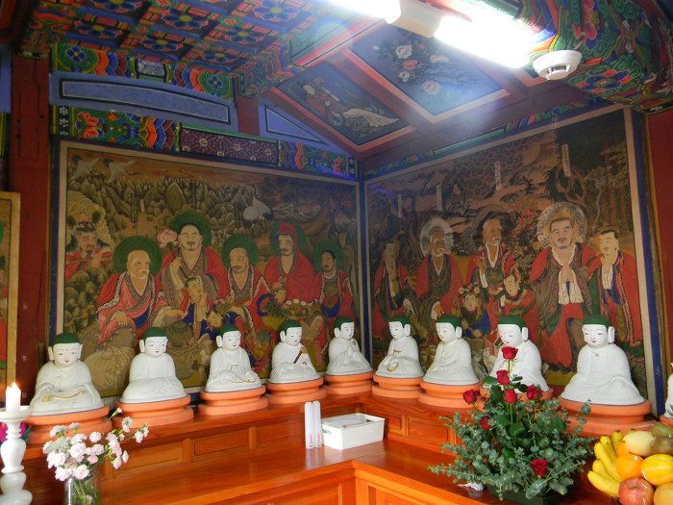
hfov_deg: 63.4
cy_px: 252
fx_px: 544
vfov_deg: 49.7
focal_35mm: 28
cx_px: 336
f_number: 3.5
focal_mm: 5
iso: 181
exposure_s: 1/7.9
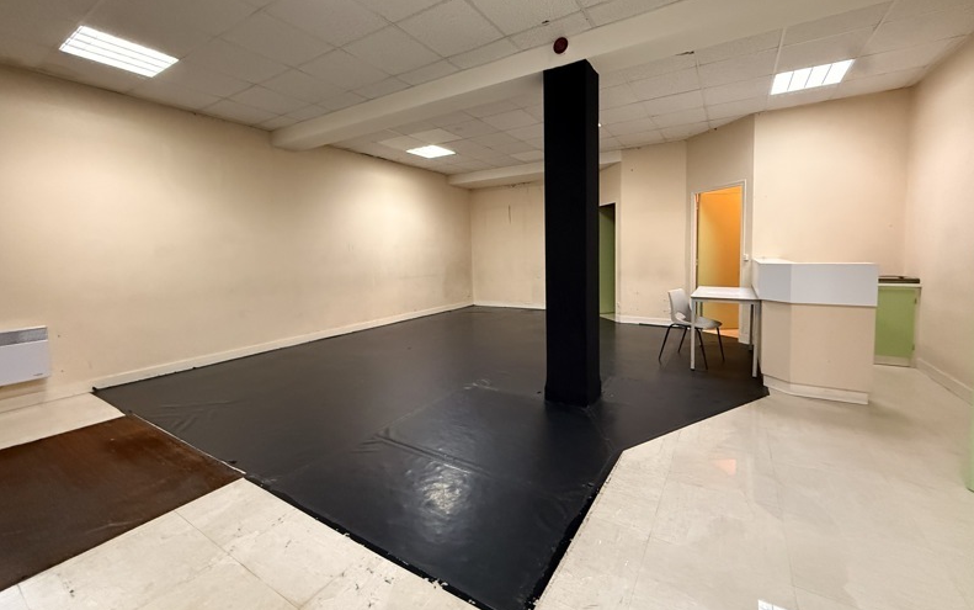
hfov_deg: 101.4
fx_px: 398
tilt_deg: -3.1
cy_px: 276
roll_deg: +1.1
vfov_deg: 74.7
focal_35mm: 15
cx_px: 491
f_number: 2.2
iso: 800
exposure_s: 1/50
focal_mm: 2.22
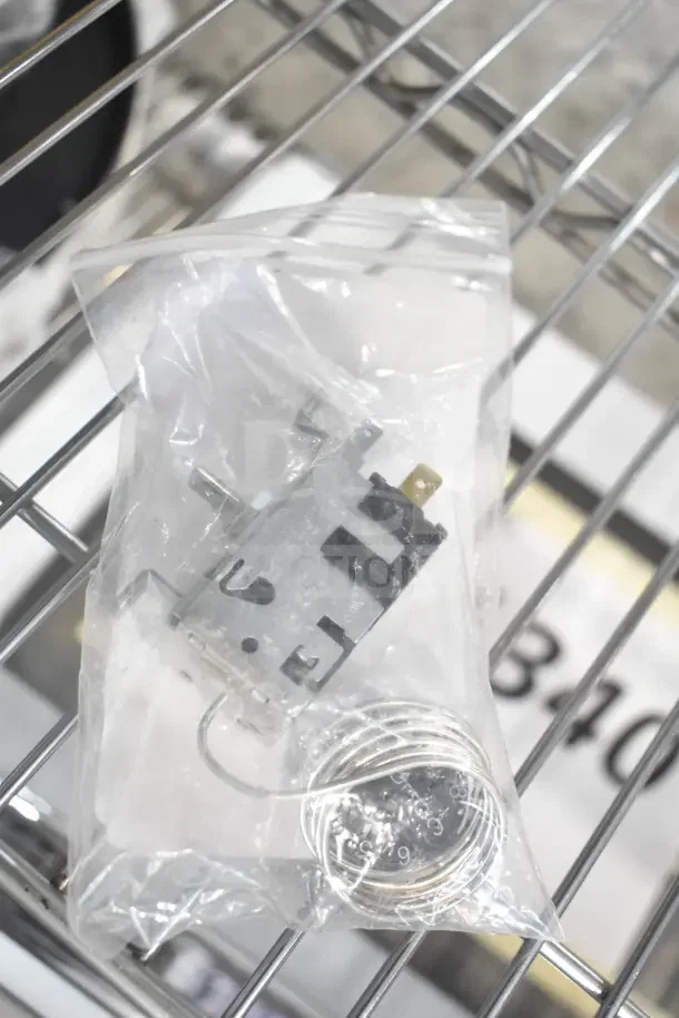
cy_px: 509
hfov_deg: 34.2
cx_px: 340
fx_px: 1102
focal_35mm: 39
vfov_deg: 49.5
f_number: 4.2
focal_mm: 26
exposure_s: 1/80
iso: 1600
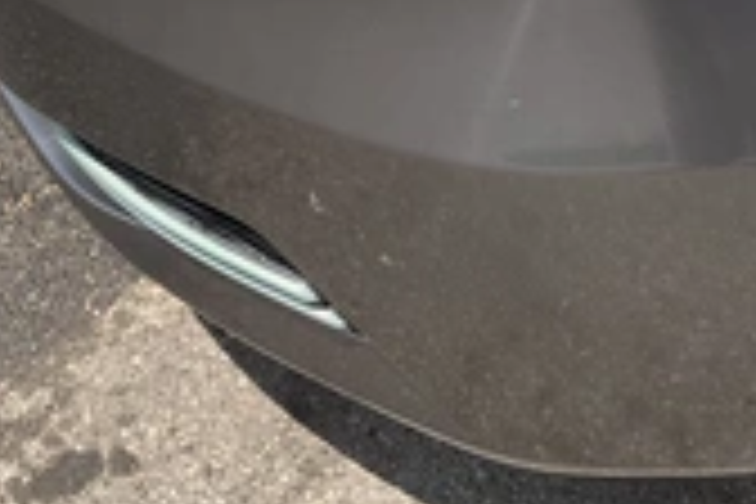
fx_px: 1512
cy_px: 4
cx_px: 544
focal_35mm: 72
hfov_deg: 27.8
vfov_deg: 18.5
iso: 25
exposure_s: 1/1279
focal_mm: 3
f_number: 1.8
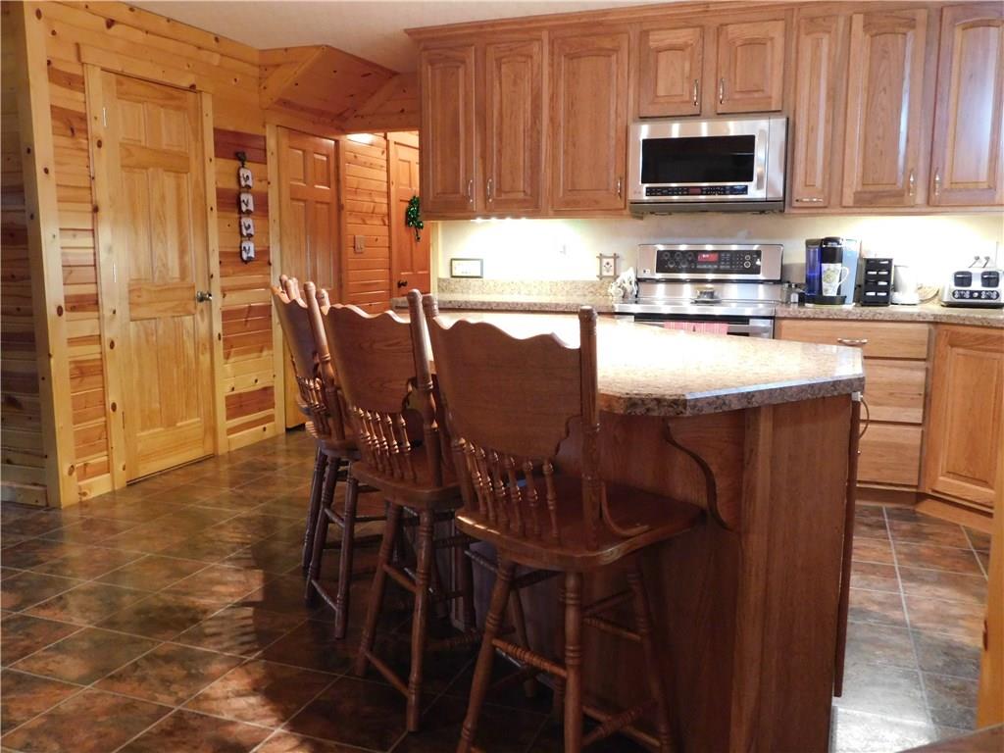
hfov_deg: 60.0
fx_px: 870
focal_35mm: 30
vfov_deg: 46.8
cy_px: 376
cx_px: 502
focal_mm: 5.3
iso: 640
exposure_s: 1/8
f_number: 3.2
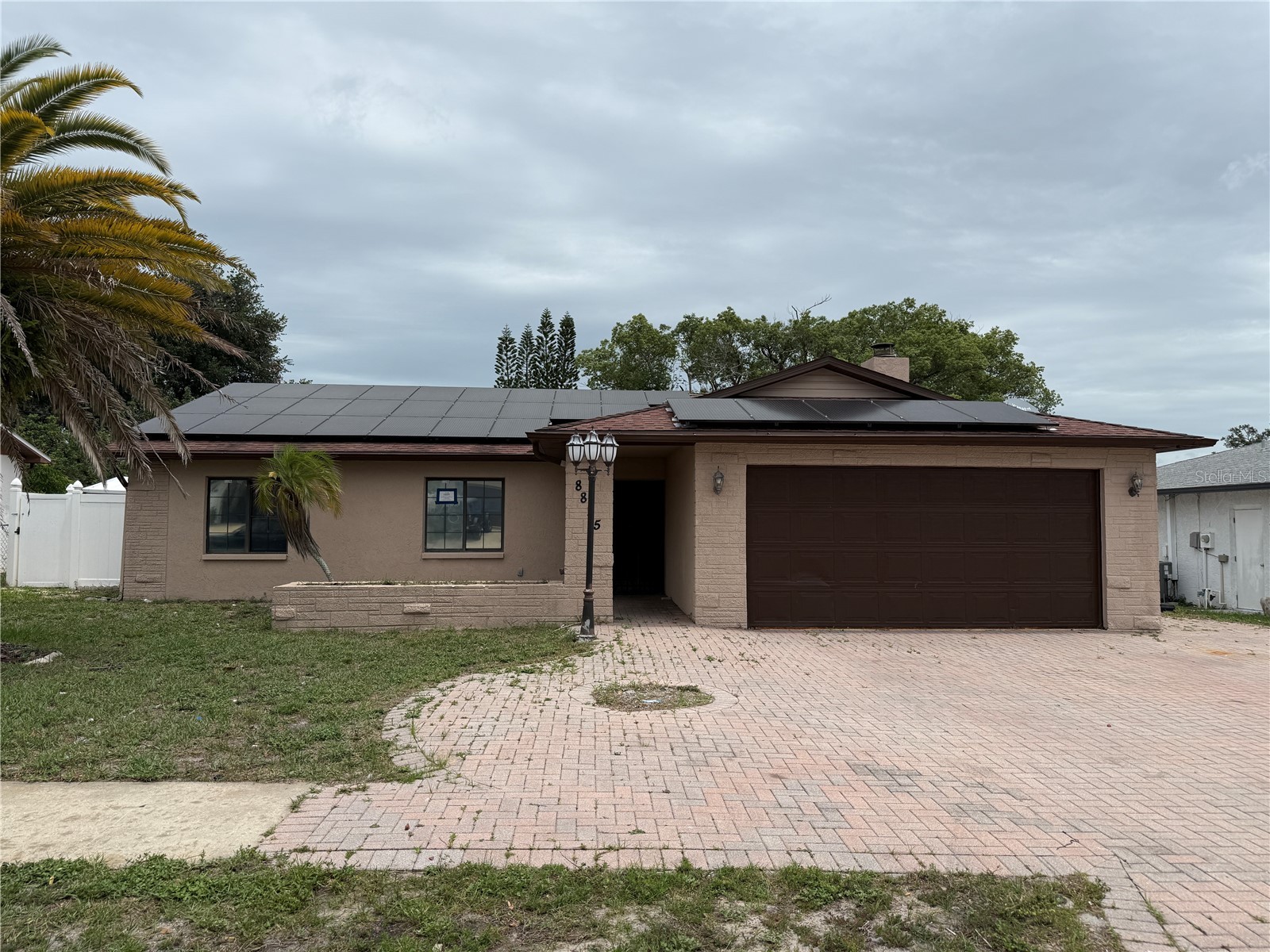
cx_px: 635
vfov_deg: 56.8
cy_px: 476
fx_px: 881
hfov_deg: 71.6
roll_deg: +1.2
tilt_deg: +2.9
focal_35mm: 24
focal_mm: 6.76
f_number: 1.78
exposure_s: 1/8130
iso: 80
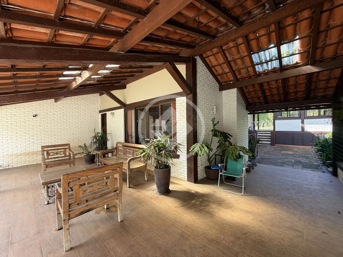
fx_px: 139
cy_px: 128
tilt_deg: -0.2
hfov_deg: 102.1
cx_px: 172
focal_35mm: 14
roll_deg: +1.2
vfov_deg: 85.7
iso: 80
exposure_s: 1/121
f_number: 2.2
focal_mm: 2.22
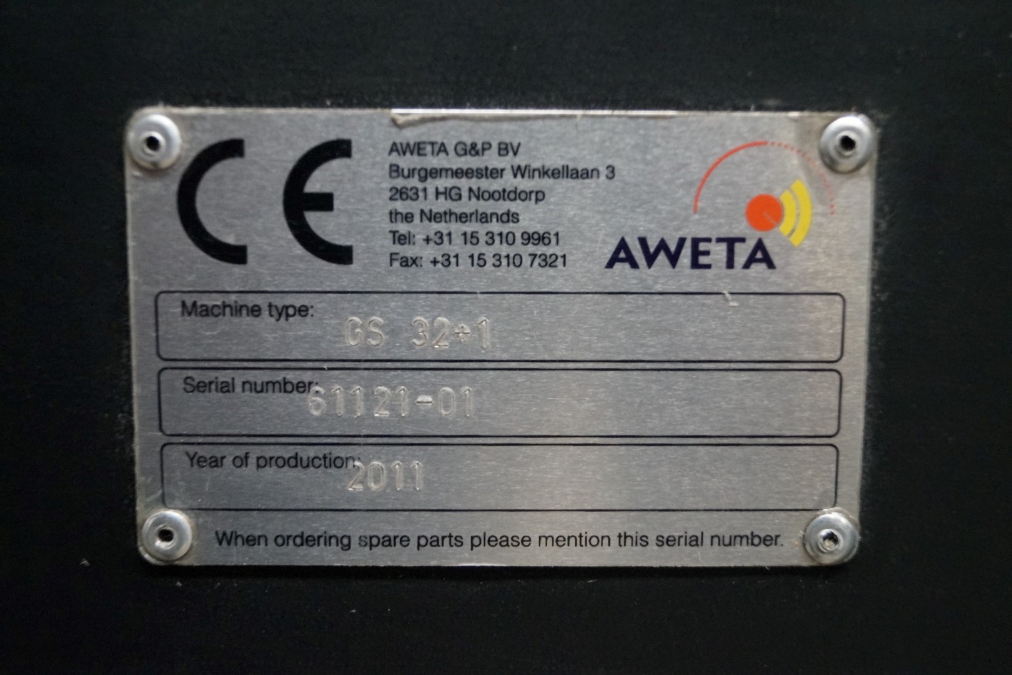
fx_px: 1476
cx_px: 506
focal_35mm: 52
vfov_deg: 25.8
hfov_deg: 37.9
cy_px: 338
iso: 3200
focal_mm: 35
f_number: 5
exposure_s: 1/80
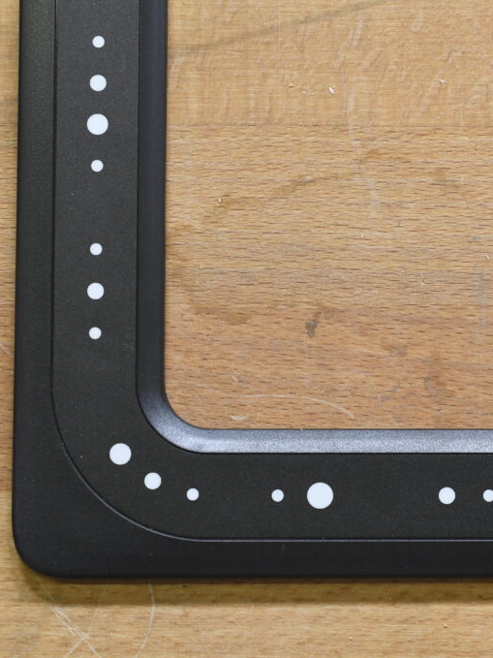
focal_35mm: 87
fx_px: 1653
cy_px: 328
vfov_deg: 22.5
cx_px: 361
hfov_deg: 16.9
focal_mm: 40
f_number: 8
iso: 1600
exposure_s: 1/125
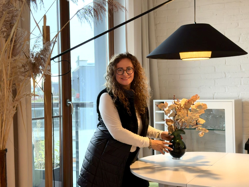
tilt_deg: -1.4
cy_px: 94
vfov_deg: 30.3
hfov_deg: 39.7
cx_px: 124
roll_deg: +1.1
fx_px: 345
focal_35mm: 48
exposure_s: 1/100
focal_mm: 6.76
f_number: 1.78
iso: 400
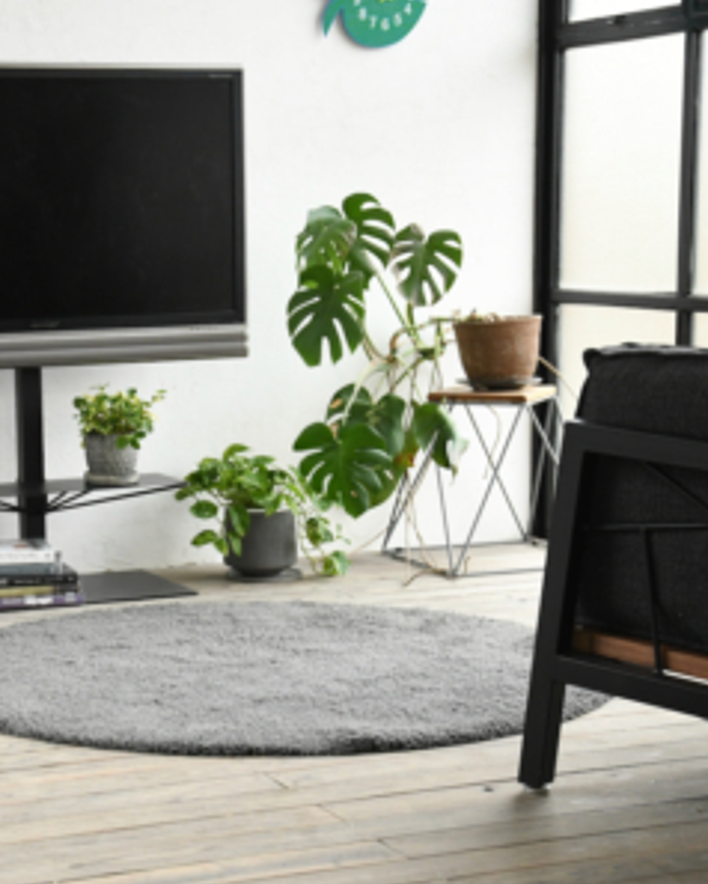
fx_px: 2119
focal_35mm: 81
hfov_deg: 18.9
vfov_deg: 23.5
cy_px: 441
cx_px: 199
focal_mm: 38
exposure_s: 1/80
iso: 1600
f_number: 6.3
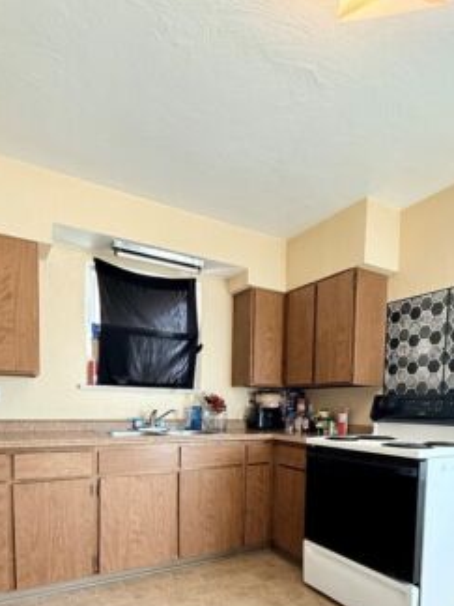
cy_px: 437
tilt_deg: -3.5
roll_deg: -1.4
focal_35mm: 23
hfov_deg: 58.8
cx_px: 245
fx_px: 402
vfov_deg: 70.1
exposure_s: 1/60
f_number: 2.2
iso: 250
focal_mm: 2.22
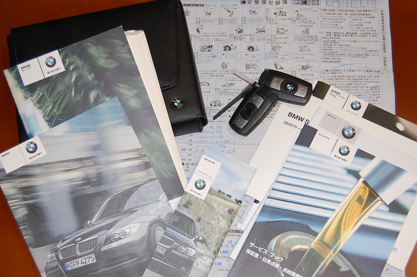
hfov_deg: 38.2
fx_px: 602
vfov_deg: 25.9
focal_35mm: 52
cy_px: 159
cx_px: 211
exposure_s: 1/60
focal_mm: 30
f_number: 4.2
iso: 400
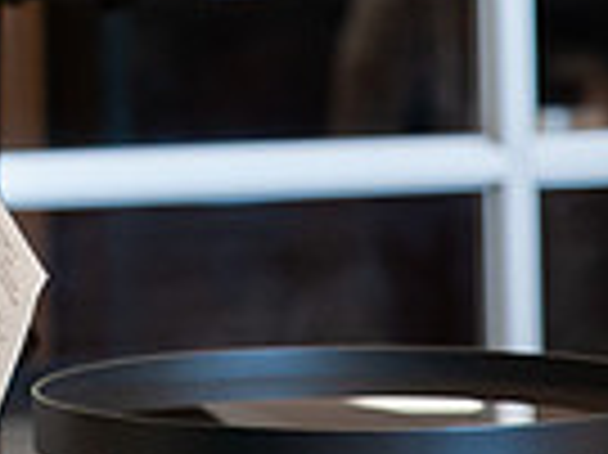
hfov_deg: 6.0
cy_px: -165
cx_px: -401
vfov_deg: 4.5
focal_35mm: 328
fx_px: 5756
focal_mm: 70
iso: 1250
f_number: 3.2
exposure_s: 1/160
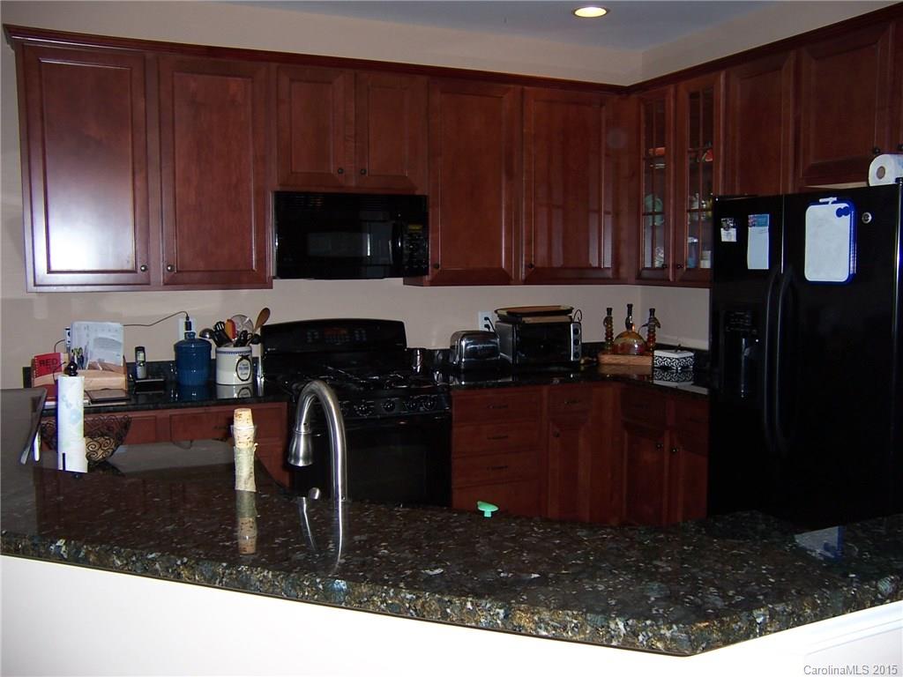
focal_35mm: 33
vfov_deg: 42.9
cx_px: 452
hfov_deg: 55.4
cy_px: 338
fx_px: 861
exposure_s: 1/60
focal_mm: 5.5
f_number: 2.8
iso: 80
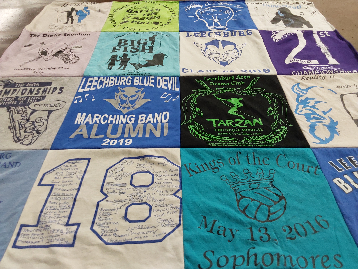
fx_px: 290
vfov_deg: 49.7
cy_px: 134
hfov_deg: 63.4
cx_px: 179
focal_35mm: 28
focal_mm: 2.91
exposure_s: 1/60
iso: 125
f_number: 1.9
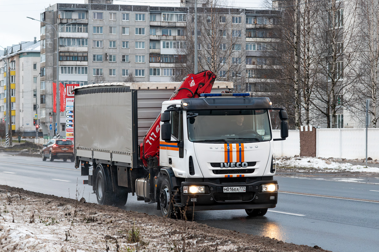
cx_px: 190
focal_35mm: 86
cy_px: 126
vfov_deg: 15.9
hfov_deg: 23.6
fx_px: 905
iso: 1000
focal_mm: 86
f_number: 5.6
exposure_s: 1/400
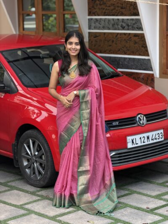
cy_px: 112
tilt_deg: -9.4
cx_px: 84
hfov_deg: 14.8
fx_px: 647
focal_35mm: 100
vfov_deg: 19.6
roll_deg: +1.5
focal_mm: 16.89
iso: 250
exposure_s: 1/121
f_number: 2.8
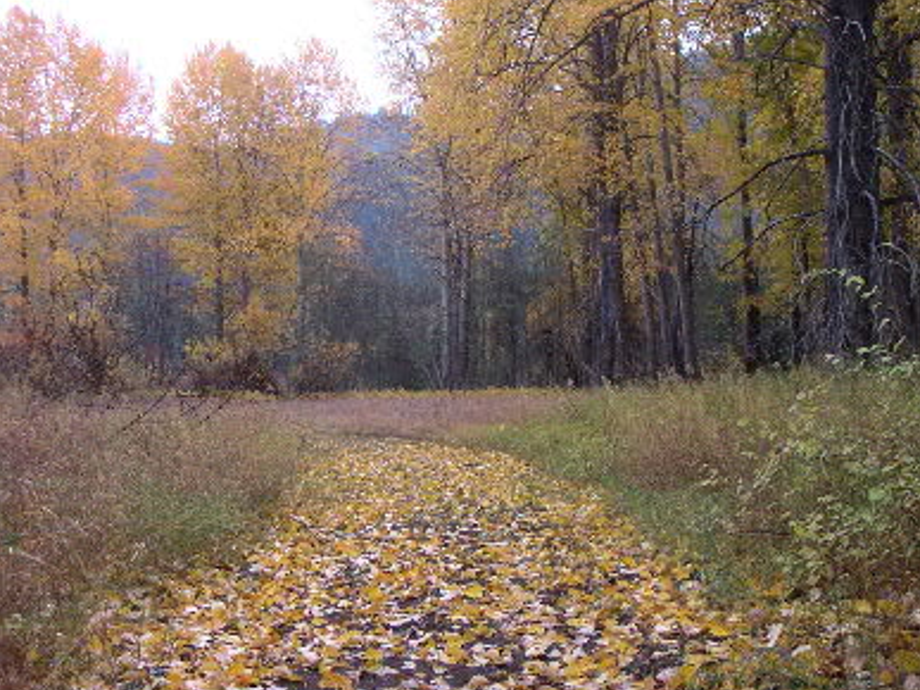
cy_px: 343
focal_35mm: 44
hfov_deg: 42.9
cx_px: 411
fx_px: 1169
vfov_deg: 32.9
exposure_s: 1/50
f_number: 2.8
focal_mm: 6
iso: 80
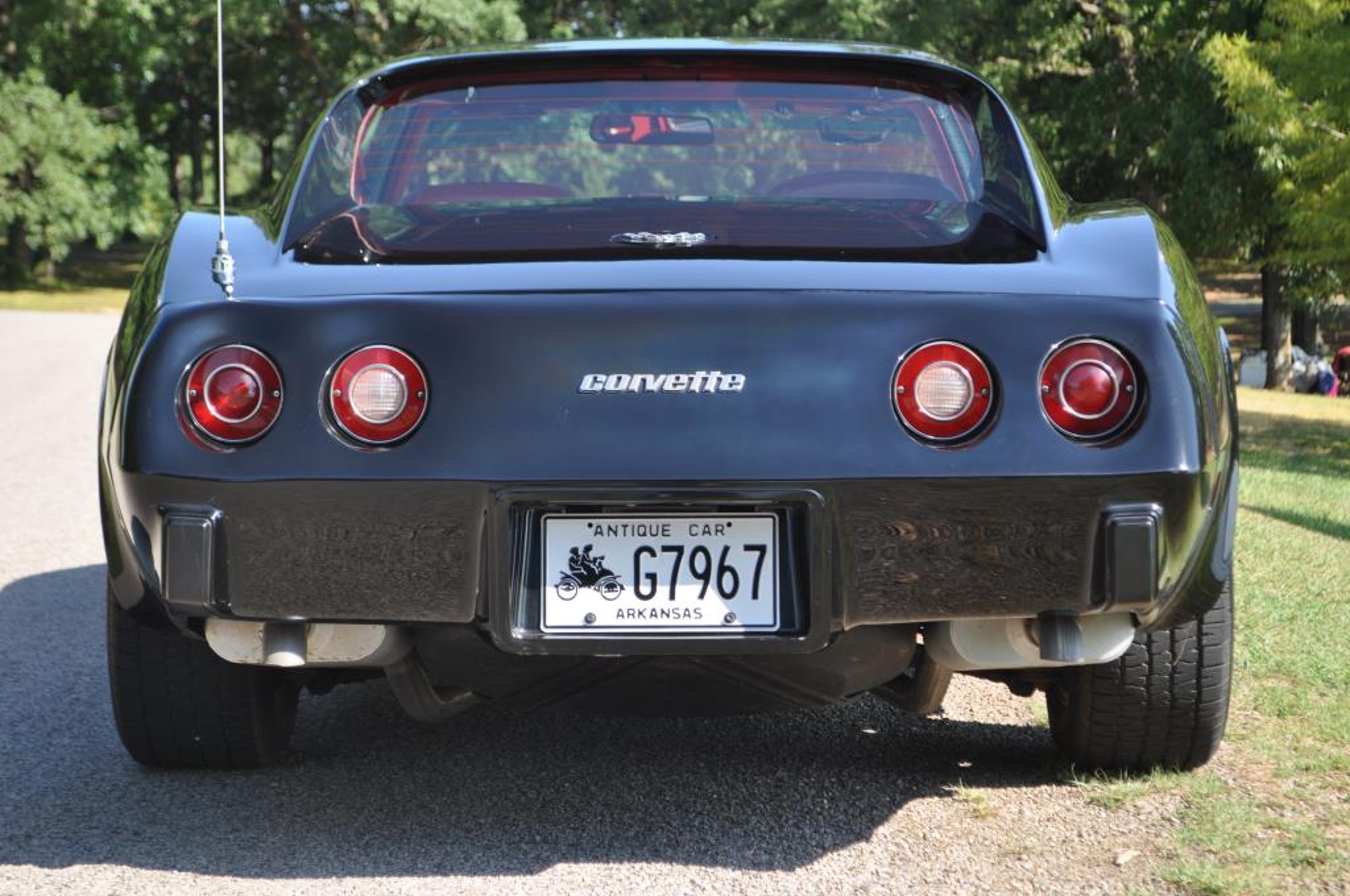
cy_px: 448
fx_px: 3090
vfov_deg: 16.5
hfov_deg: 24.6
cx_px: 675
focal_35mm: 82
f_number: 6.3
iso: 200
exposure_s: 1/160
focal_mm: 55
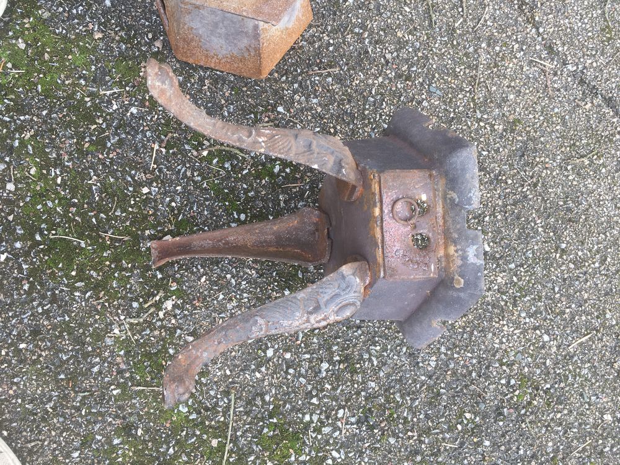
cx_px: 310
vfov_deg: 48.2
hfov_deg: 61.7
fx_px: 519
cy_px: 232
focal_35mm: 29
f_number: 2.2
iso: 25
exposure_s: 1/101
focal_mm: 4.15
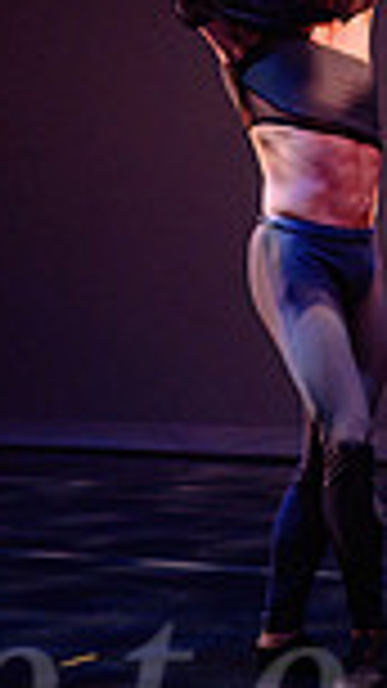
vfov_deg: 19.4
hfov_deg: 10.5
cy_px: 482
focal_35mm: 110
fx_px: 2008
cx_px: 617
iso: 1000
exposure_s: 1/160
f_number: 1.4
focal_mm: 24
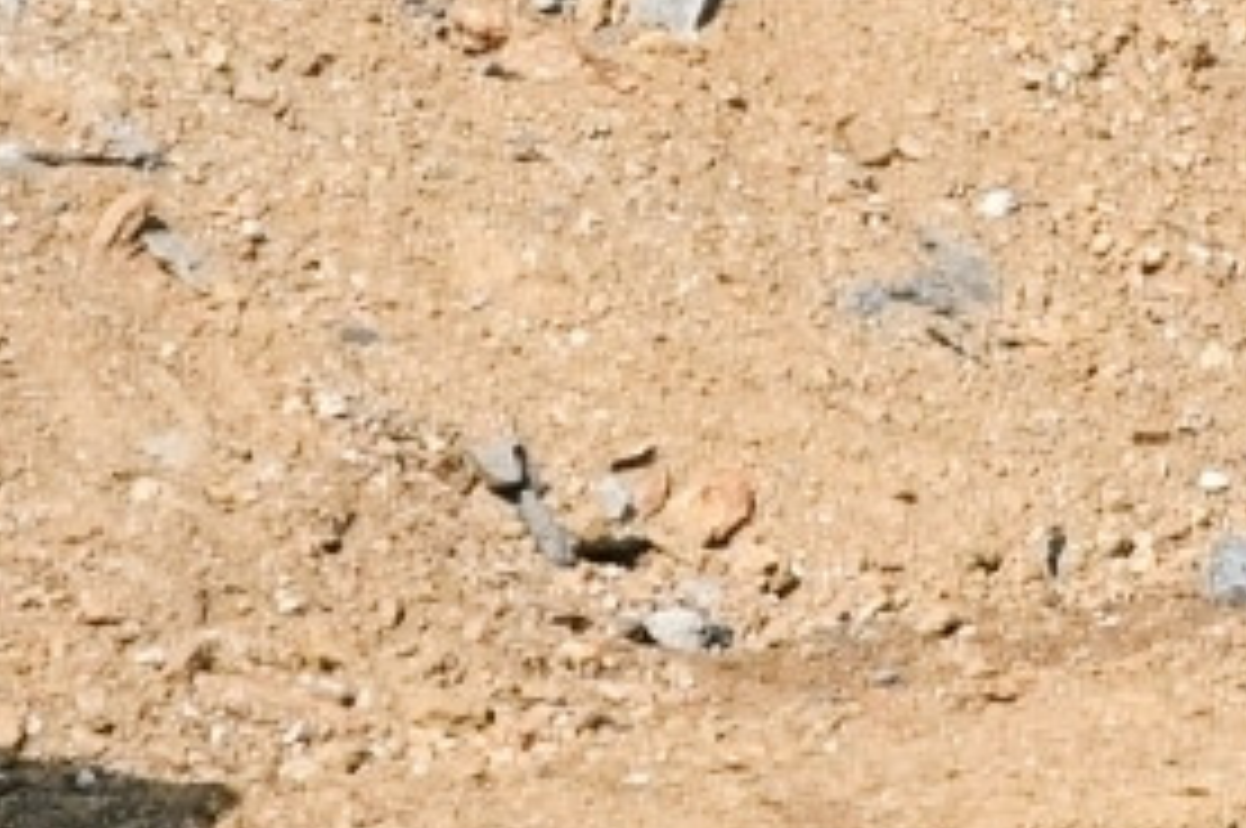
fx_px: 26861
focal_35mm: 777
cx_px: 2933
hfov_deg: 2.6
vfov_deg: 1.8
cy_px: -1946
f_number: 5
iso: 320
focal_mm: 105
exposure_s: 1/1667
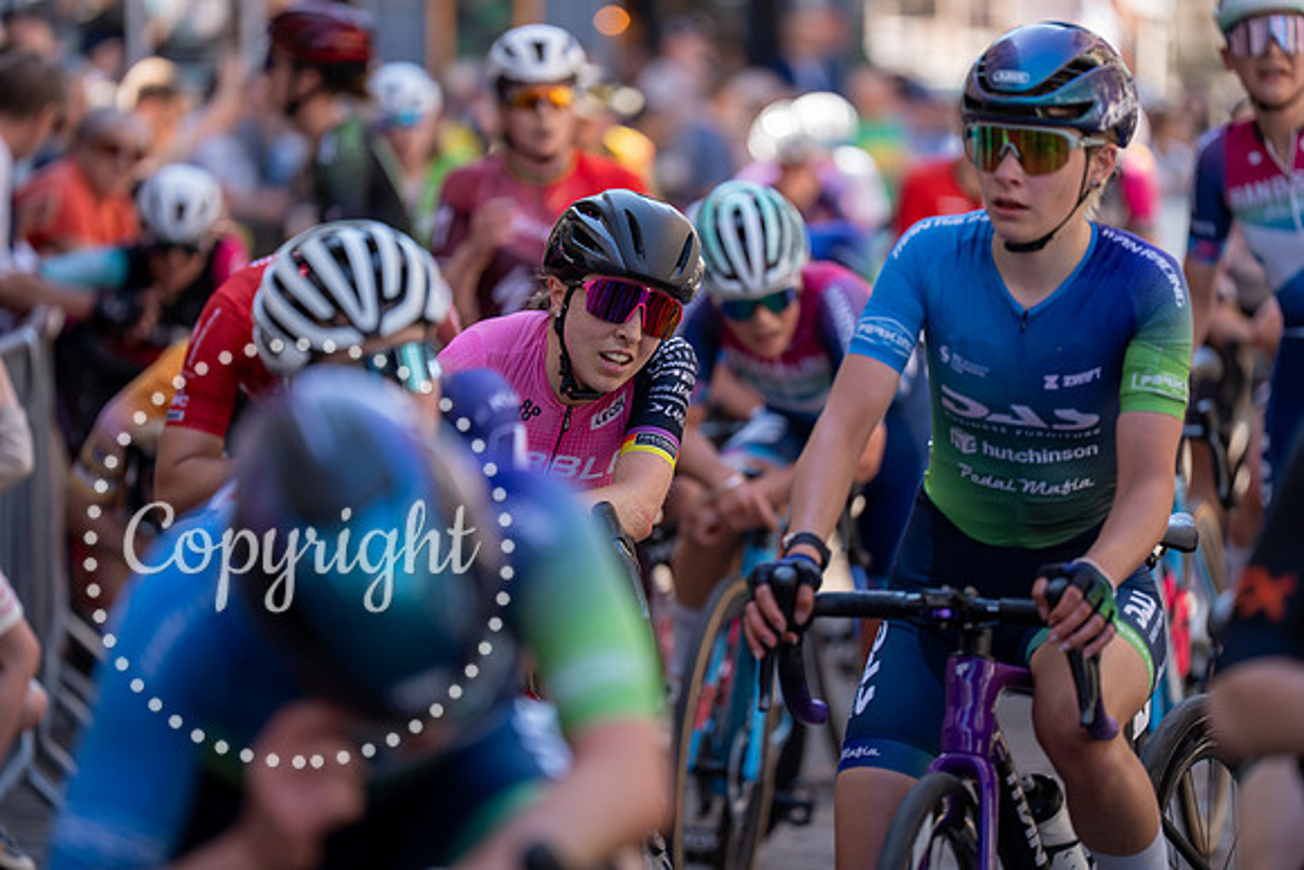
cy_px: 435
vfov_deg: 7.0
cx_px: 652
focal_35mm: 197
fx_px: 7137
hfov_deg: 10.4
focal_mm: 197
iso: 100
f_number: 2.8
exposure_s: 1/250
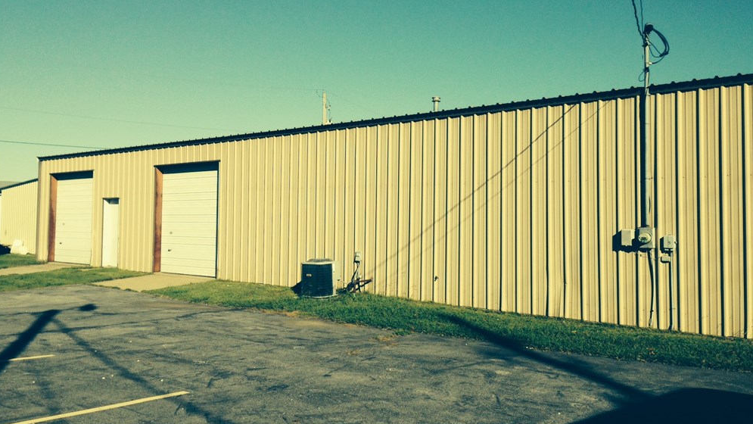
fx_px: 739
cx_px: 380
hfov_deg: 54.0
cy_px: 188
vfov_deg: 32.0
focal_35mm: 37
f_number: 2.4
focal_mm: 4.12
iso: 50
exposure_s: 1/2857
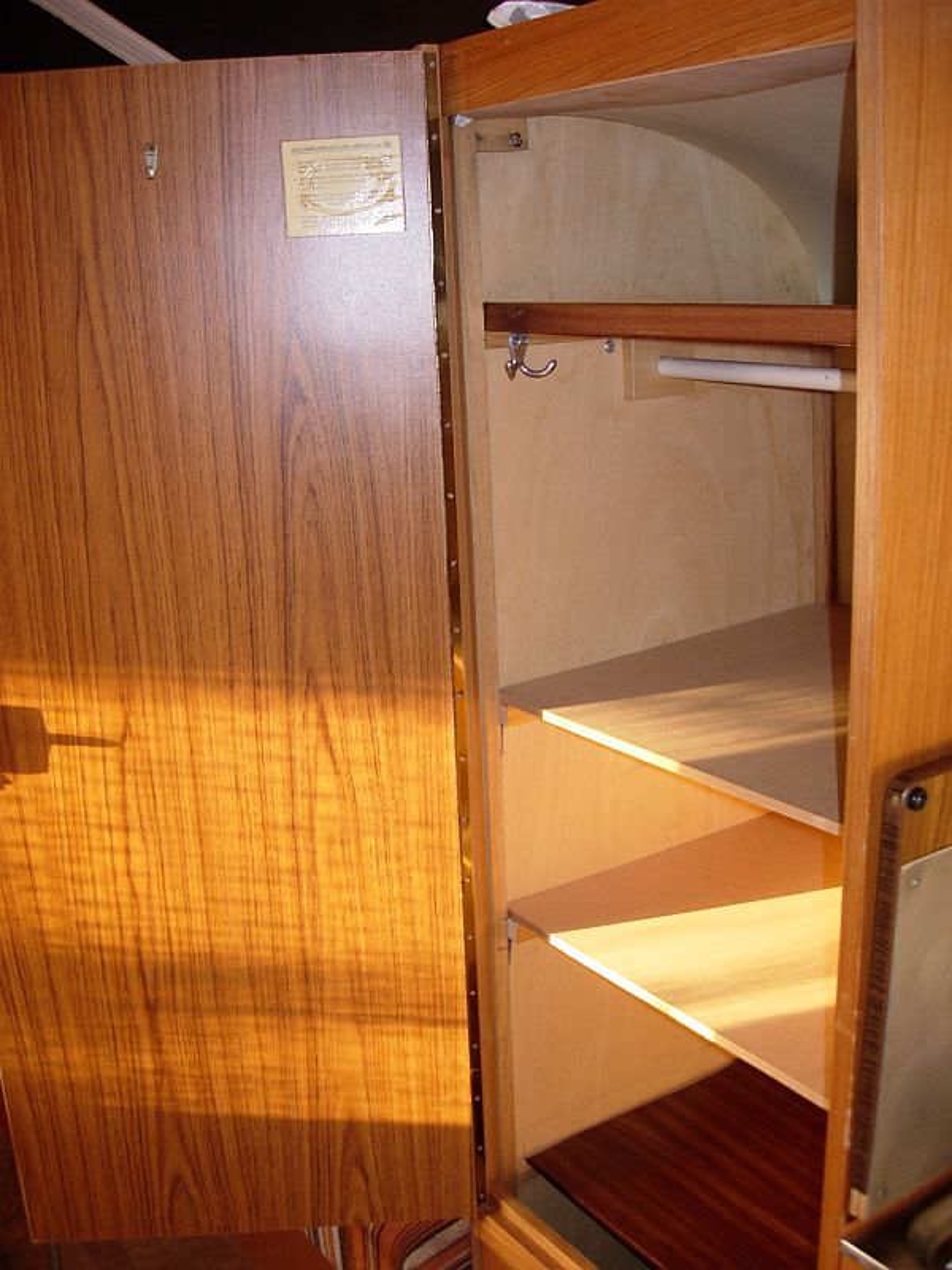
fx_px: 1393
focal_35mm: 38
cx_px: 476
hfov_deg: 37.7
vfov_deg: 49.0
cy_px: 635
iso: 79
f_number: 2.8
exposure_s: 1/32
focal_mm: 7.8
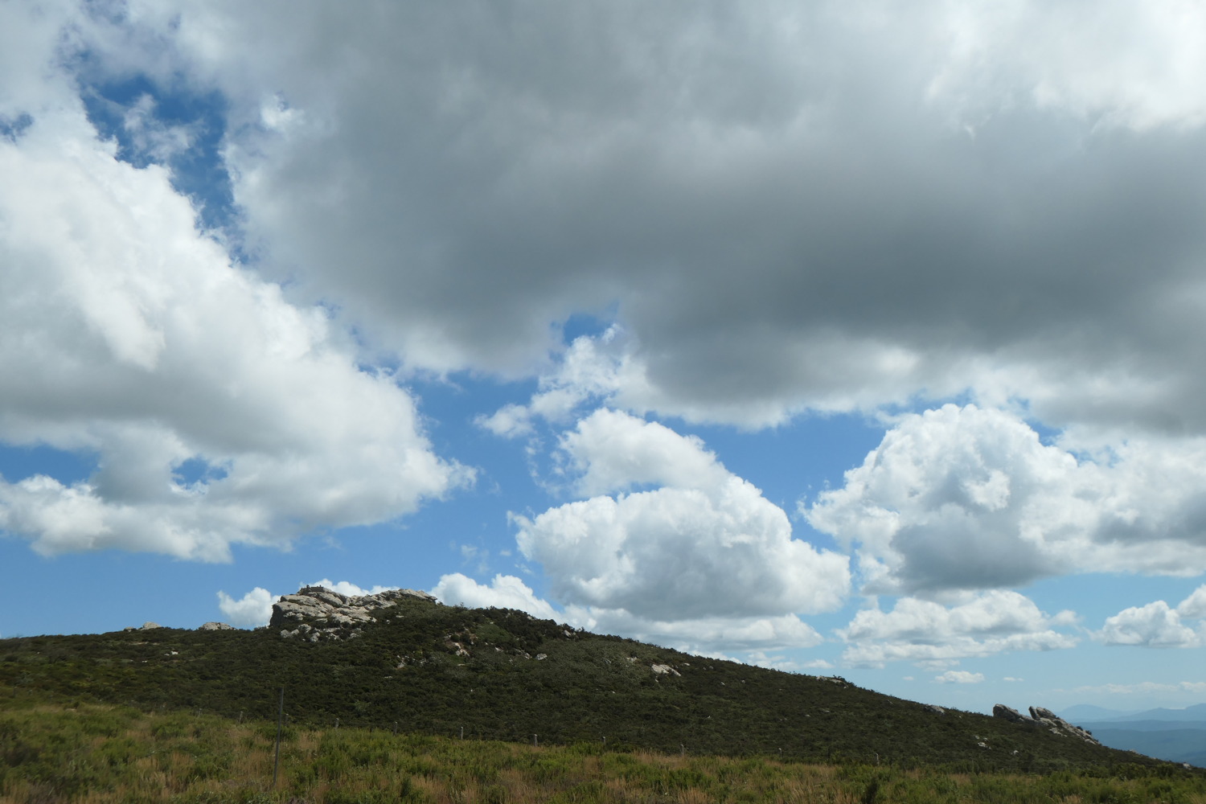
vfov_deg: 40.0
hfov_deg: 57.2
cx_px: 603
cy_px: 402
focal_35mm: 33
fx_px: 1105
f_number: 8
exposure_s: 1/800
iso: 200
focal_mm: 12.2
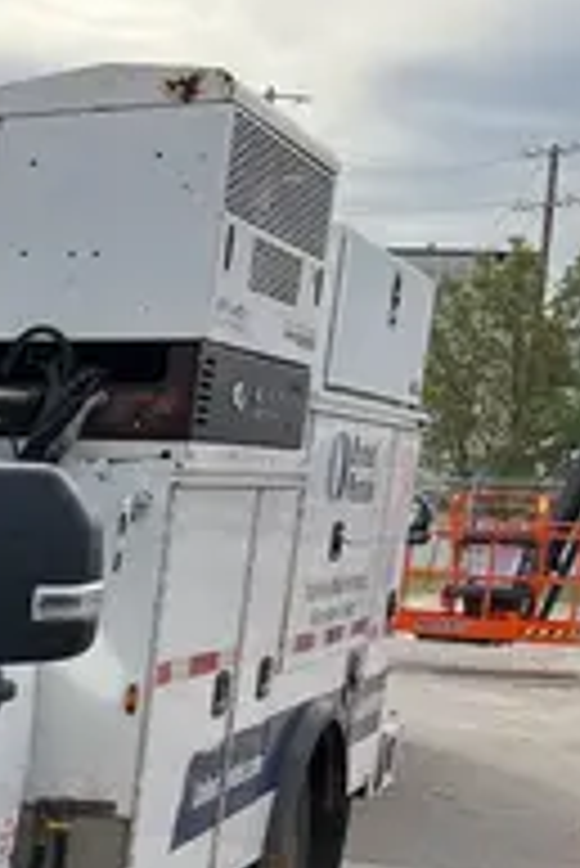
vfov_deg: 25.2
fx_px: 1857
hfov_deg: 14.5
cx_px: -607
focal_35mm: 77
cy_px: 848
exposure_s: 1/2179
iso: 50
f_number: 1.6
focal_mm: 5.1
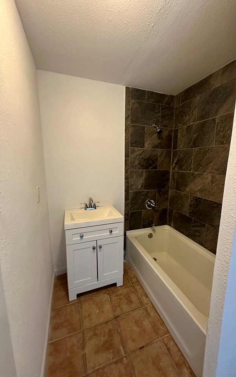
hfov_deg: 74.7
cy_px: 188
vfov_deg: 101.5
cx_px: 127
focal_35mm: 15
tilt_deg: -10.1
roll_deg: +0.3
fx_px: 154
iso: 800
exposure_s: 1/60
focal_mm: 2.22
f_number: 2.2
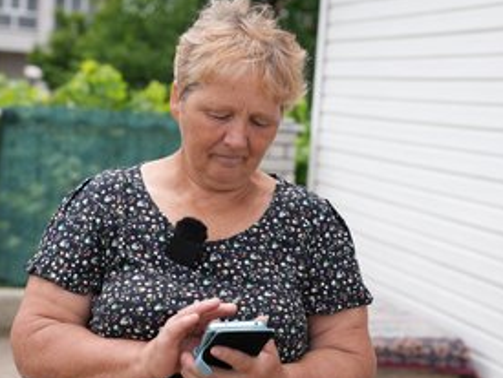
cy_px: 180
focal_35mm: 81
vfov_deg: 18.3
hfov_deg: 24.1
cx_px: 232
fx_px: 1179
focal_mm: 58
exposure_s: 1/800
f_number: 4
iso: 160
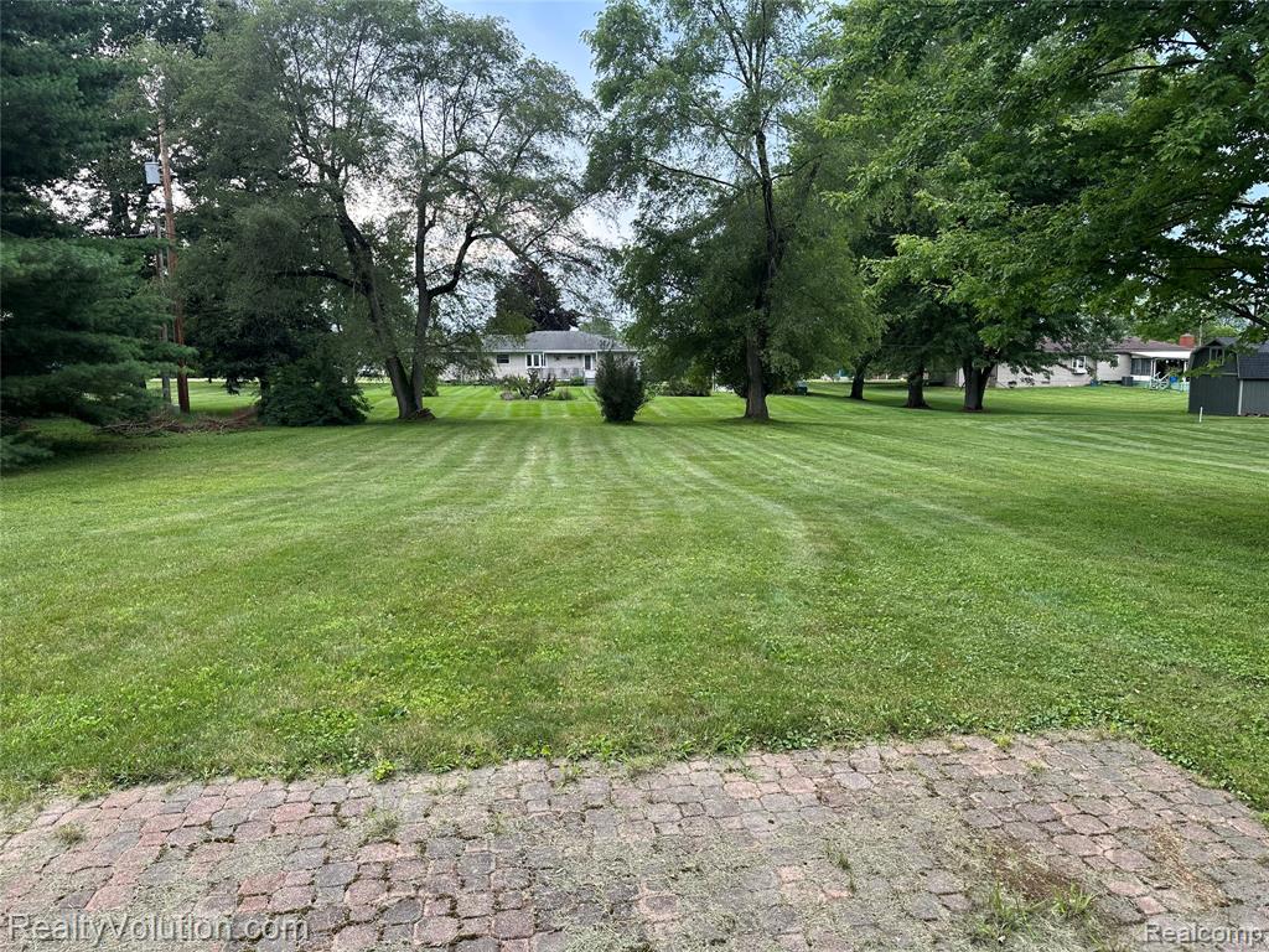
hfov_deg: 71.6
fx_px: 880
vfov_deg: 56.8
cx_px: 634
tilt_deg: -7.0
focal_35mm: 24
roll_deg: +0.3
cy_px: 476
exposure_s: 1/546
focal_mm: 6.86
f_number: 1.78
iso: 80
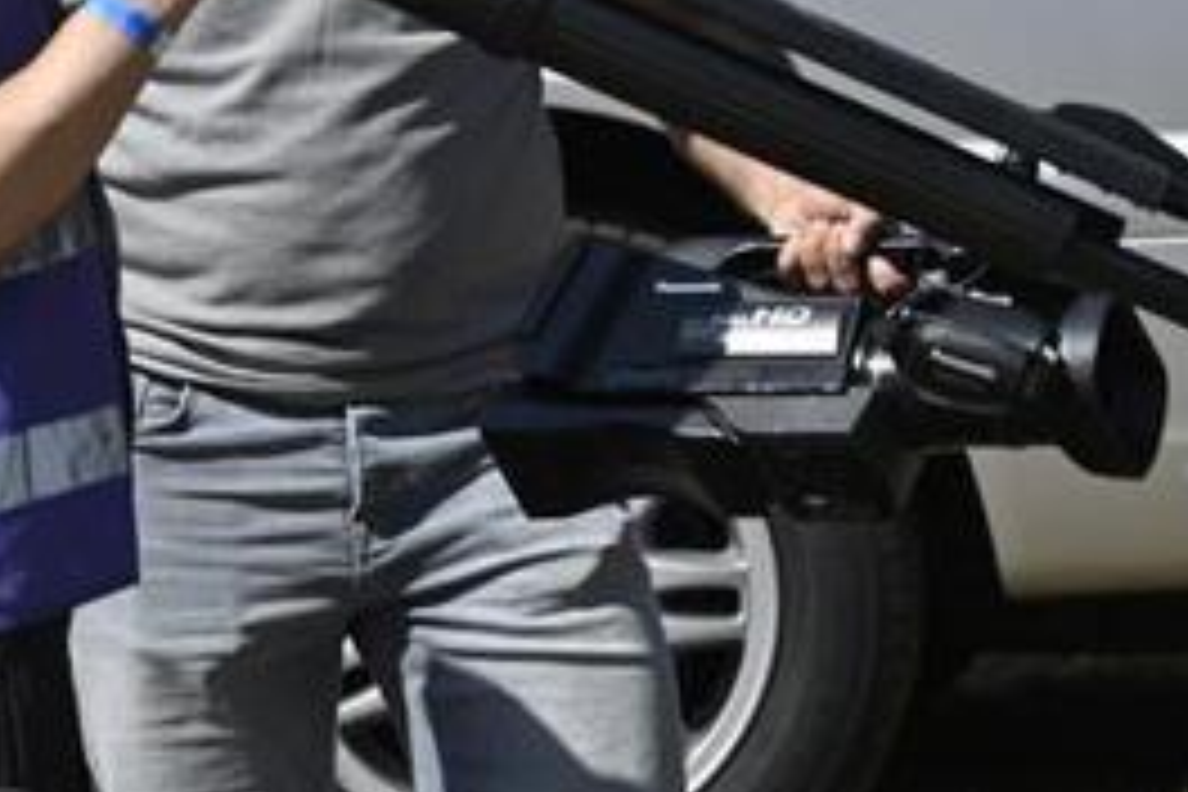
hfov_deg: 2.0
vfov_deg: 1.4
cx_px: -522
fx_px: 33426
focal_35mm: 1013
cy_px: 362
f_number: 5.6
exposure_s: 1/2000
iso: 320
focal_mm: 270
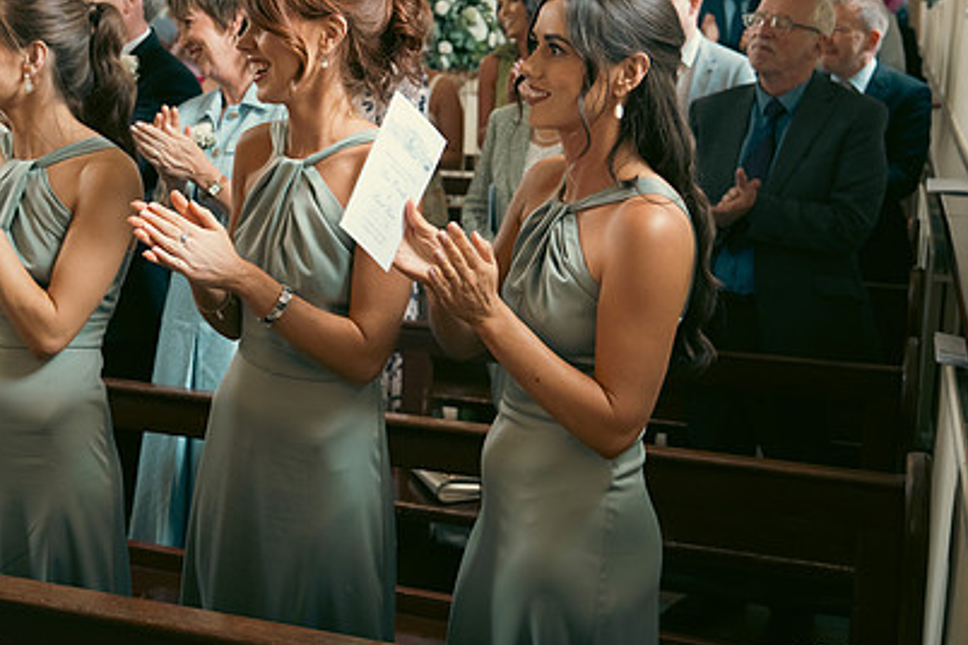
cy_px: 215
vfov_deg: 25.9
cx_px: 315
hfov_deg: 37.7
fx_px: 1398
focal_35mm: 52
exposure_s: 1/200
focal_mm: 36
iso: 2000
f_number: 3.5
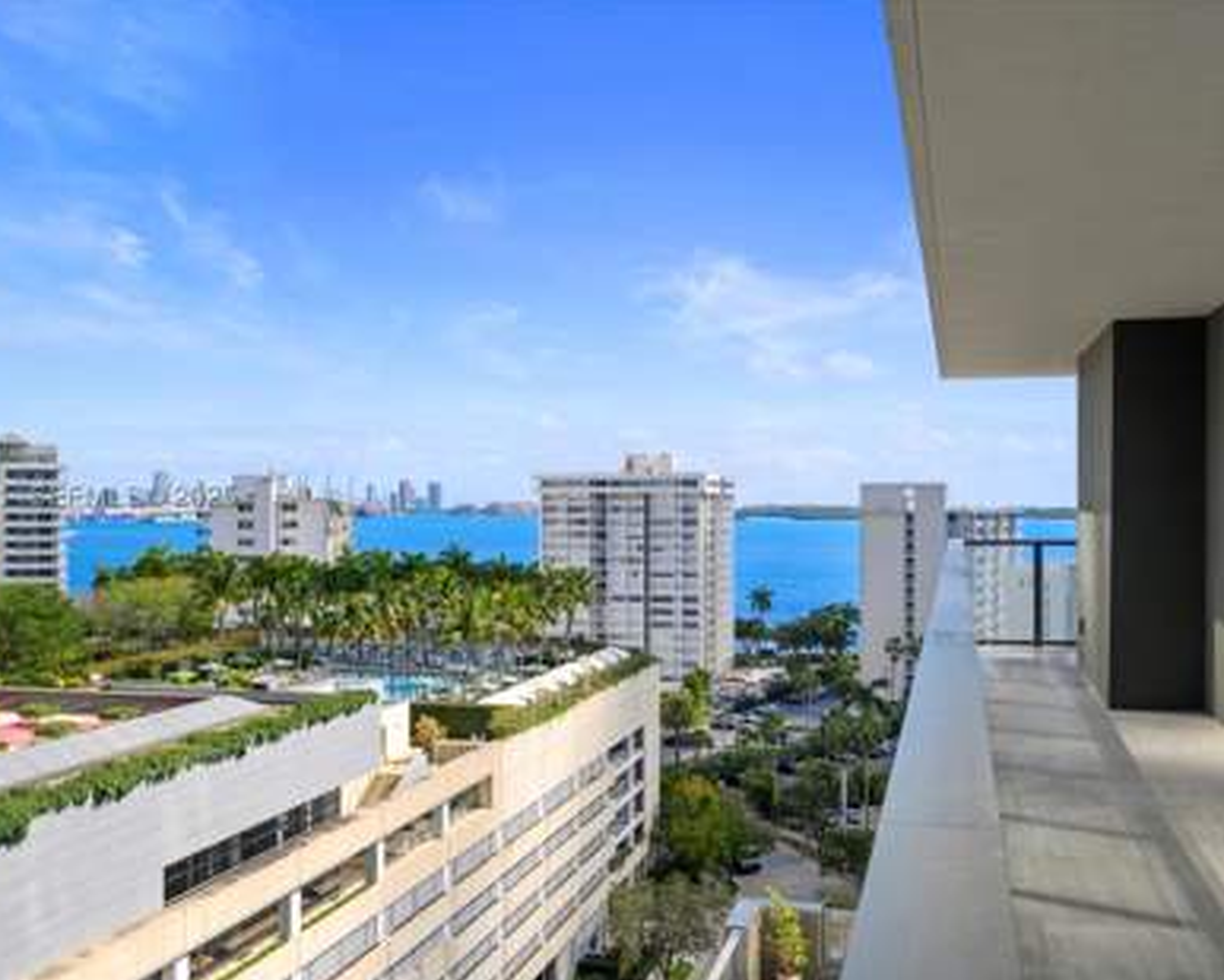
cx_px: 618
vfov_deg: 42.2
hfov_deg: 51.5
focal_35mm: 35
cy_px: 500
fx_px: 1268
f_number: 7.1
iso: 100
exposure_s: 1/400
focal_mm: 30
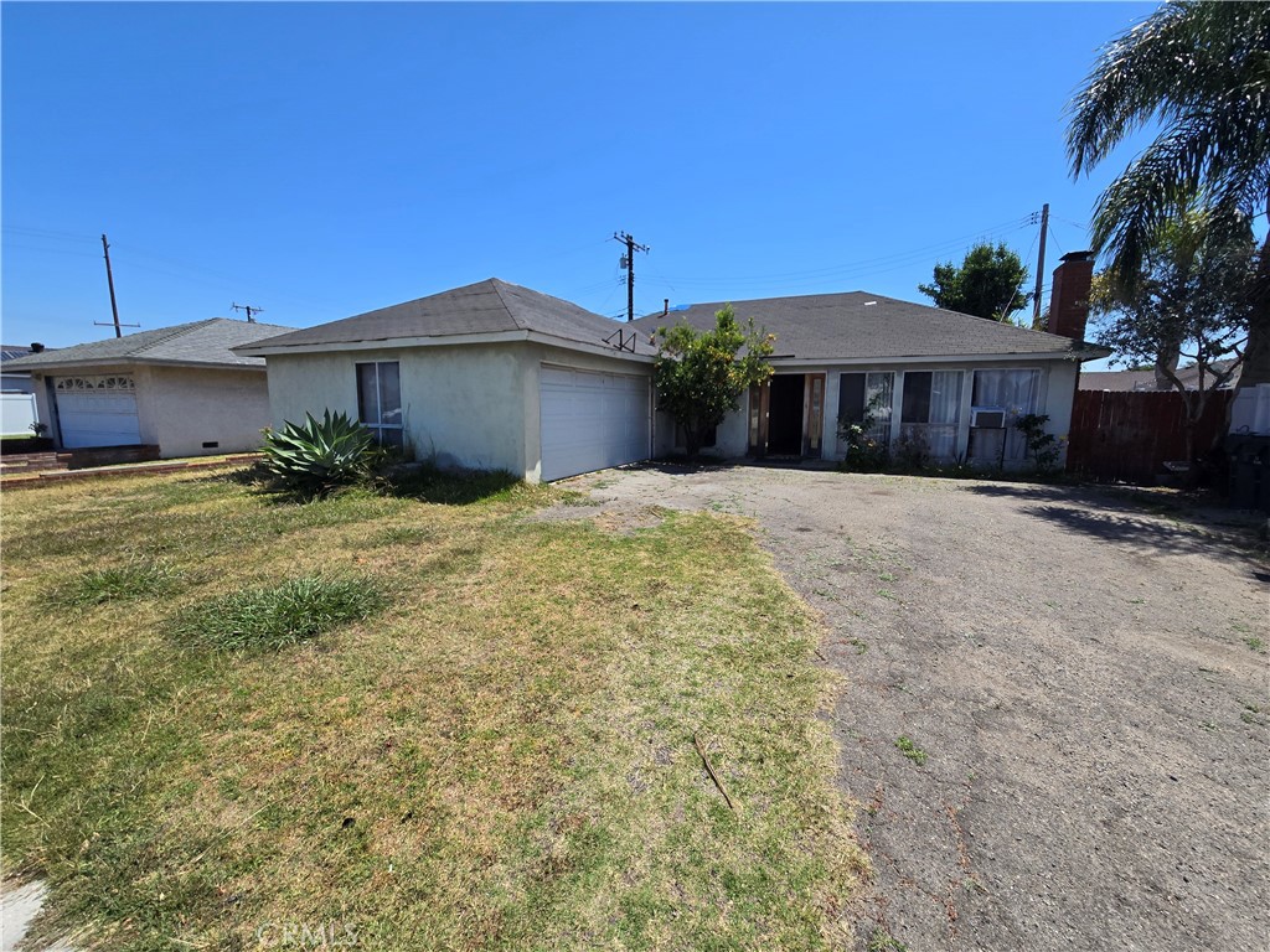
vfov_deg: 89.9
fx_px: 477
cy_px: 476
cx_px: 635
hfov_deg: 106.2
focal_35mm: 13
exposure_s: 1/2443
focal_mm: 2.2
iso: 50
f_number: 2.2
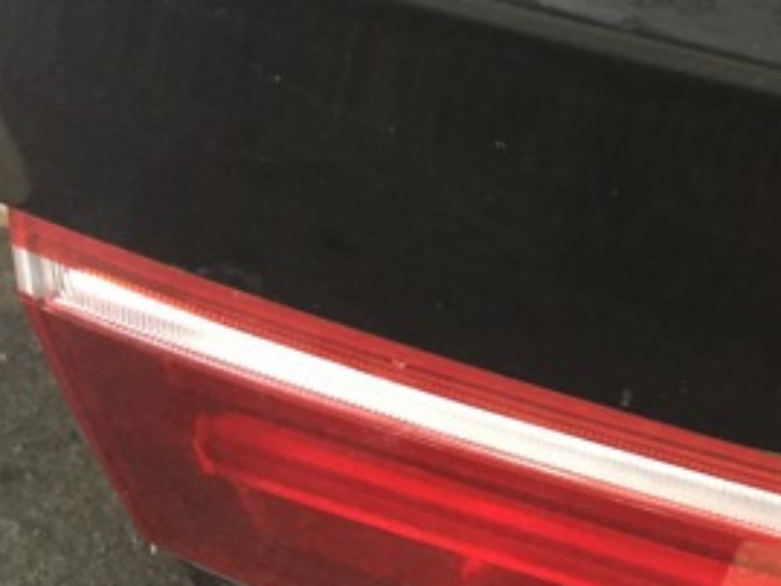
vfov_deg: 21.1
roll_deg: -4.3
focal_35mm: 69
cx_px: 842
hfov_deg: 26.2
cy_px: 119
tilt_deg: -44.5
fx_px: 1557
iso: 250
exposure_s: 1/17
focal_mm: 4.15
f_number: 2.2
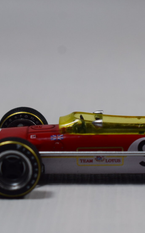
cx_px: 111
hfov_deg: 6.7
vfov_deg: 10.7
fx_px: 1235
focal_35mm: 195
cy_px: 96
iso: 400
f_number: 9
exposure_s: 1/100
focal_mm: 55
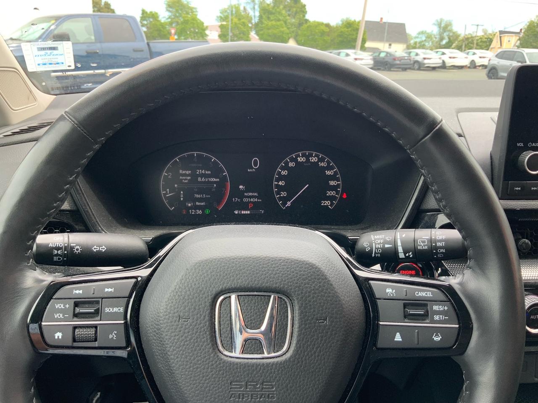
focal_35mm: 29
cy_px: 202
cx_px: 269
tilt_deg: -19.2
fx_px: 451
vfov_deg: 48.2
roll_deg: -4.2
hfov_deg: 61.7
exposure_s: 1/122
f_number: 1.8
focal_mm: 3
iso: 20
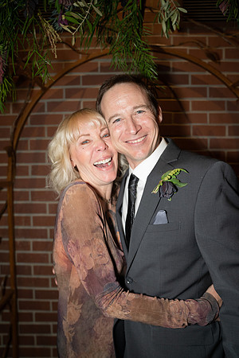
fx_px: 239
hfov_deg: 53.1
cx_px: 120
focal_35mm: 24
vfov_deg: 73.7
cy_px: 179
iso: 2000
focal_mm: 24
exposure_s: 1/125
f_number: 2.8
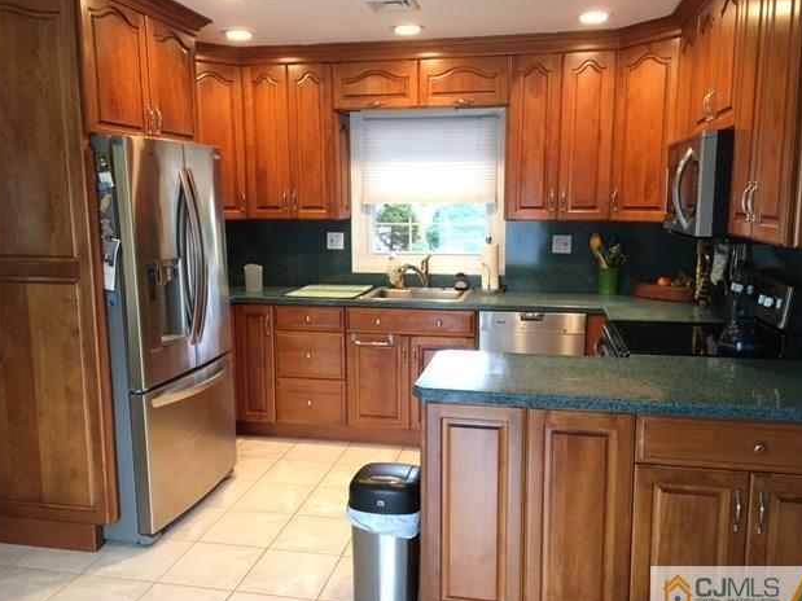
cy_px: 306
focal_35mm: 30
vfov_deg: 46.8
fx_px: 695
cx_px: 402
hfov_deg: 60.0
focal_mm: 4.15
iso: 125
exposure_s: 1/30
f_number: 2.2
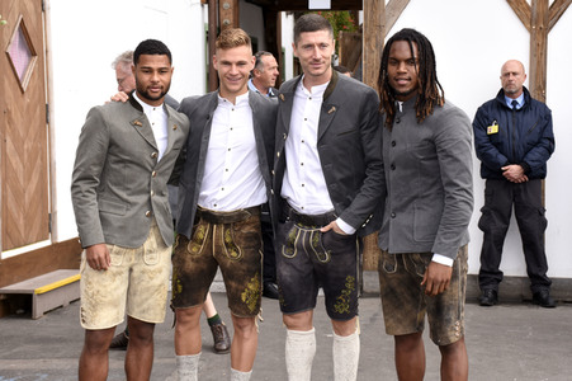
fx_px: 1143
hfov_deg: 28.1
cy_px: 190
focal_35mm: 72
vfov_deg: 18.9
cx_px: 286
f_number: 8
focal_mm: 48
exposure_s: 1/160
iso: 320
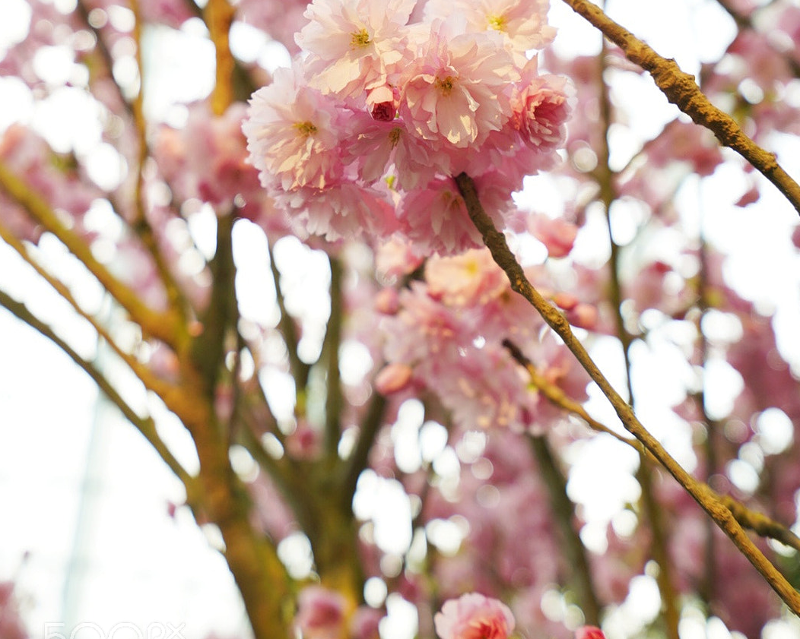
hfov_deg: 37.3
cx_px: 403
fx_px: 1184
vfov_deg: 29.6
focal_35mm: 50
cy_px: 132
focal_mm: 35
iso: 200
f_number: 4
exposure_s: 1/60
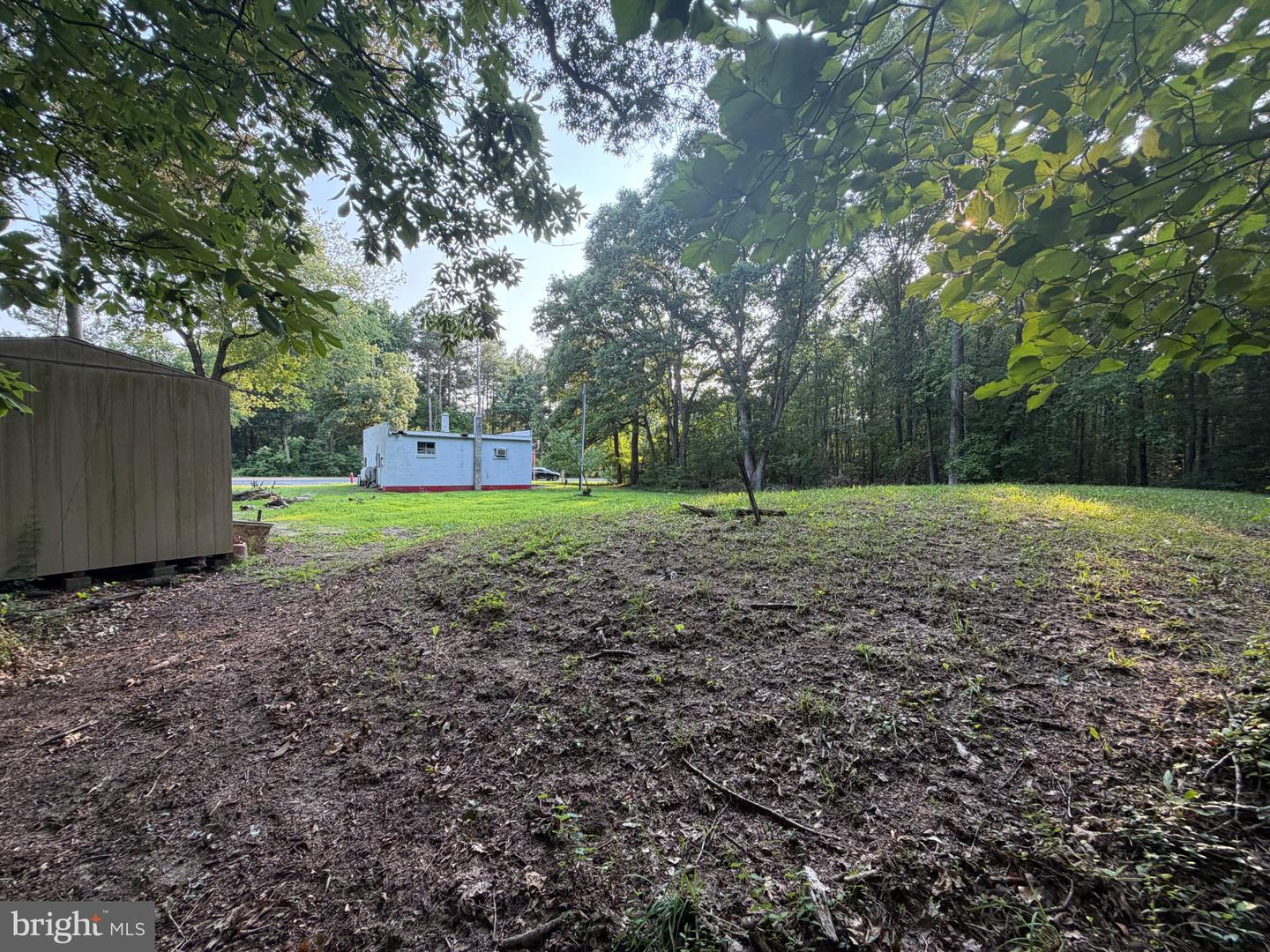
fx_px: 514
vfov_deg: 85.7
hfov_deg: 102.1
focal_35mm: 14
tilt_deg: -0.5
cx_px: 635
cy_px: 476
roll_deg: -0.1
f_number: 2.2
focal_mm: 2.22
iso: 64
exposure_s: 1/121
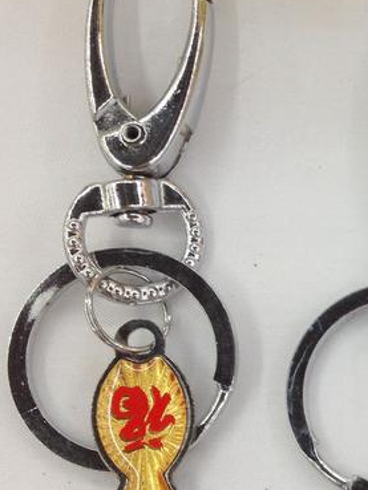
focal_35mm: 97
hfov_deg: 14.6
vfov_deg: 20.2
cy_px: 301
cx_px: 486
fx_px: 1374
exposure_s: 1/24
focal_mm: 4.28
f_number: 2.4
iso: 64
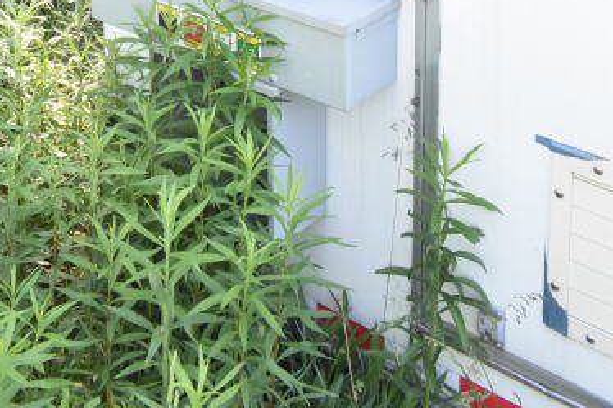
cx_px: 225
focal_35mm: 66
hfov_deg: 30.4
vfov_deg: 17.4
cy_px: -285
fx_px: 1123
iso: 1600
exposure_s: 1/250
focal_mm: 18
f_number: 8
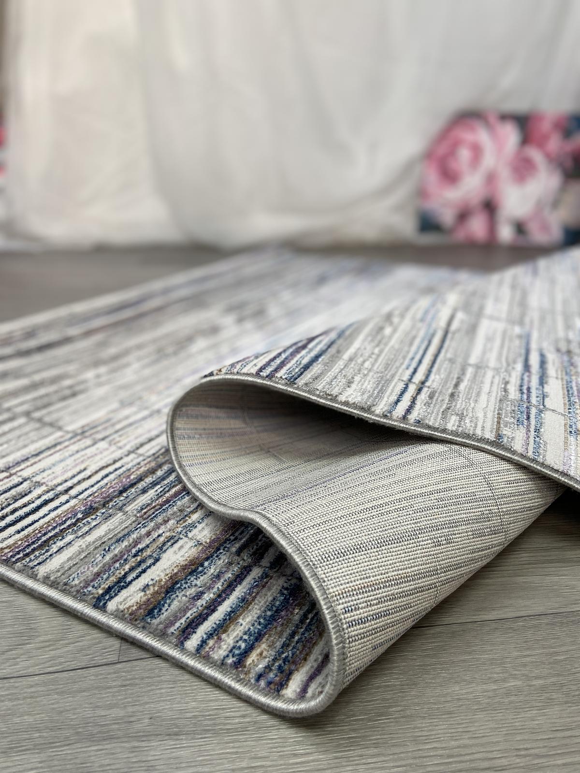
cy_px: 386
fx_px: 581
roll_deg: -0.9
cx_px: 290
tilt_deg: -21.7
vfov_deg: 67.3
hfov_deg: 53.1
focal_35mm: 26
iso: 80
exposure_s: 1/121
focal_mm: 4.25
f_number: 1.8
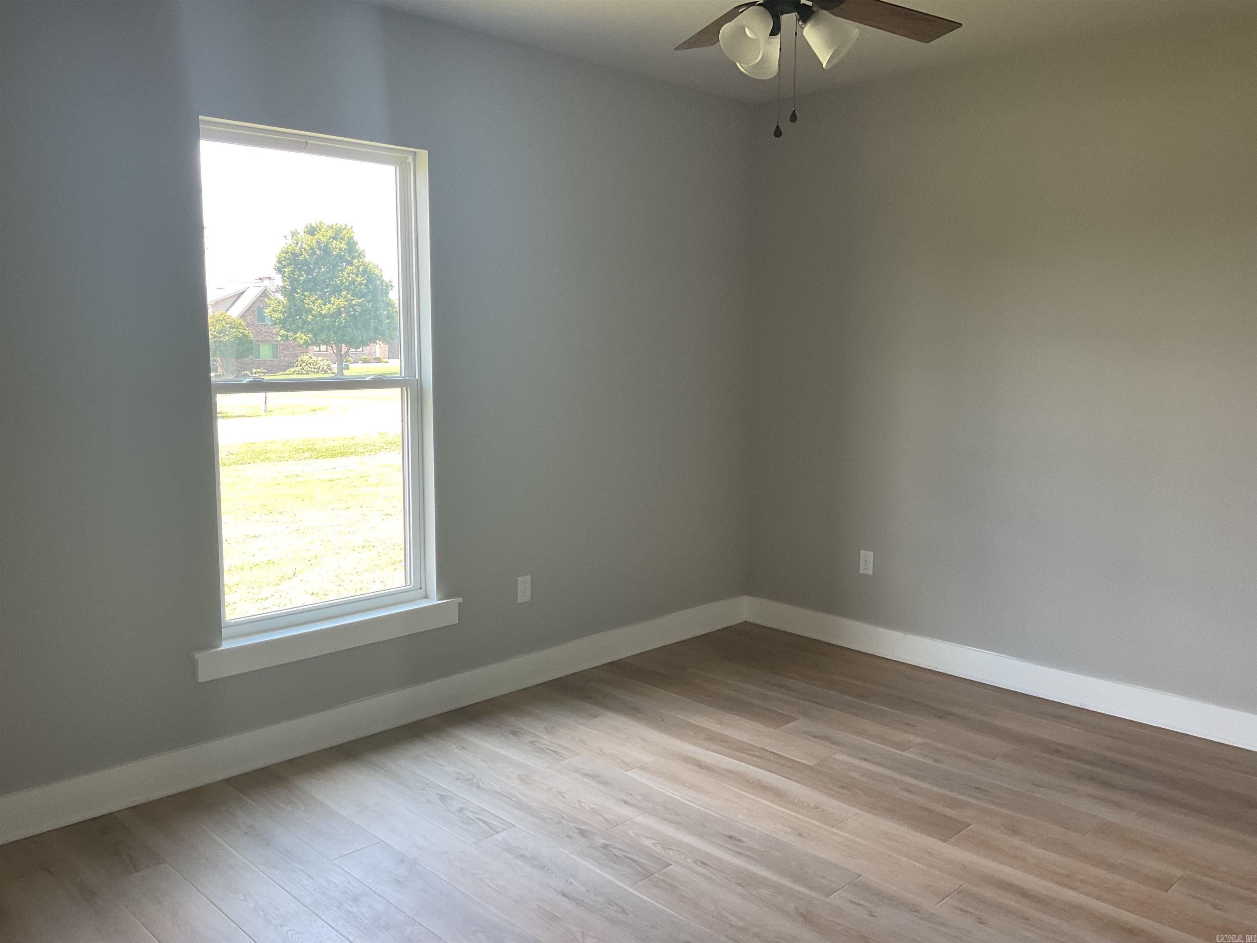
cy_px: 472
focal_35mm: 29
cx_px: 628
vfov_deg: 48.2
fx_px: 1053
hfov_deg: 61.7
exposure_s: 1/120
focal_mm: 3
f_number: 1.8
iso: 64
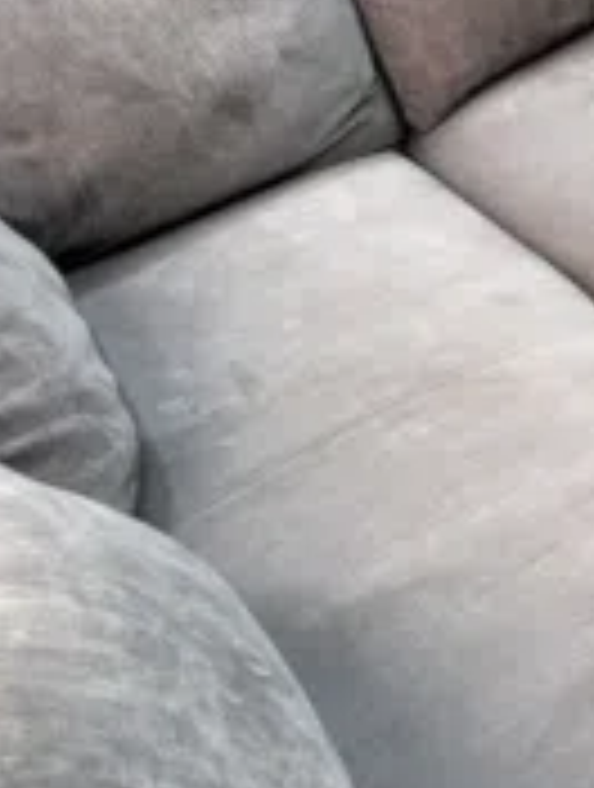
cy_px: 317
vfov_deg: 26.6
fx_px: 1664
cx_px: 806
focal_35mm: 73
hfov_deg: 18.6
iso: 125
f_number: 1.78
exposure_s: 1/50
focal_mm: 6.76
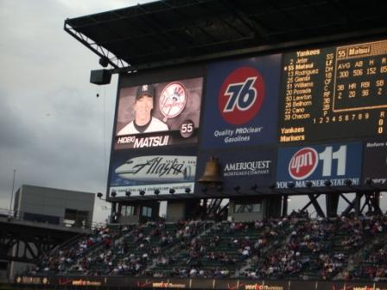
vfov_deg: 14.1
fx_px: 1174
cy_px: 145
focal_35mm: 105
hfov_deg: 18.7
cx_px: 194
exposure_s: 1/80
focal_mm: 17.4
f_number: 4.8
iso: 100
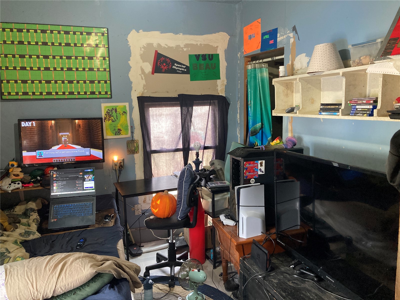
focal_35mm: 28
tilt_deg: -7.1
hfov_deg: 63.4
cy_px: 150
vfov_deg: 49.7
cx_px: 200
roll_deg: -0.2
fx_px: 324
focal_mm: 3.99
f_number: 1.8
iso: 250
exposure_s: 1/40
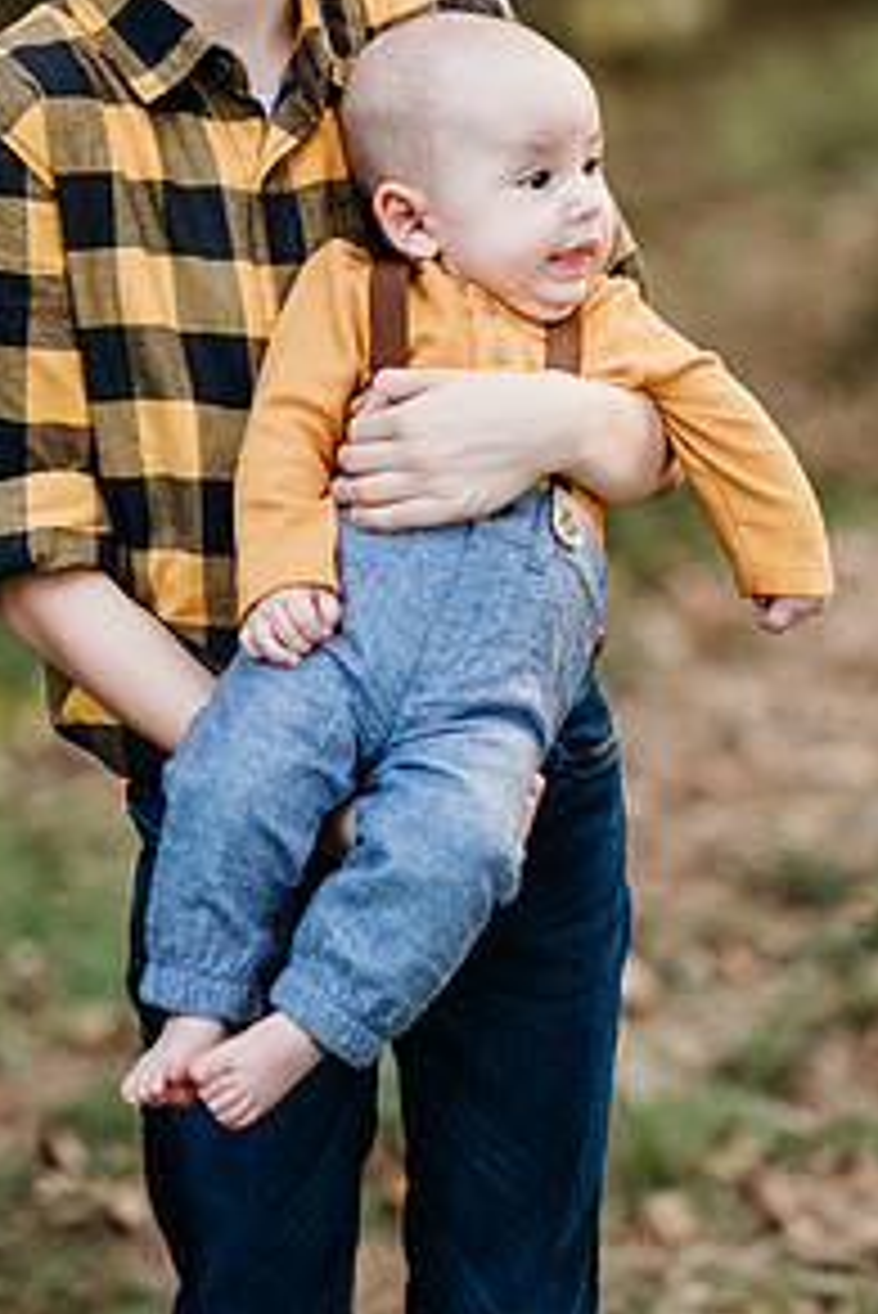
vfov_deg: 15.6
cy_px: 387
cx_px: 347
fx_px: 4786
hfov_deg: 10.5
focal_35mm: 131
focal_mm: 85
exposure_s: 1/200
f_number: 2.2
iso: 125
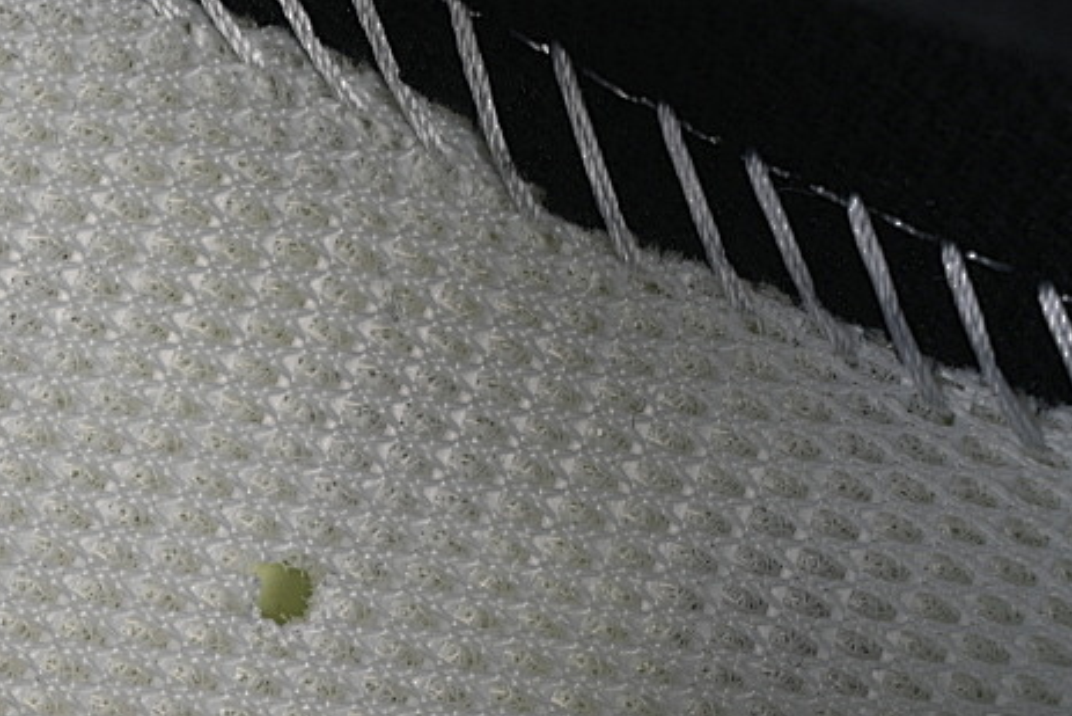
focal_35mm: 175
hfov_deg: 11.7
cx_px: 340
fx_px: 5212
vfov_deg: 7.8
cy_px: 586
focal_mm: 50
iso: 160
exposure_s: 1/80
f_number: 6.3
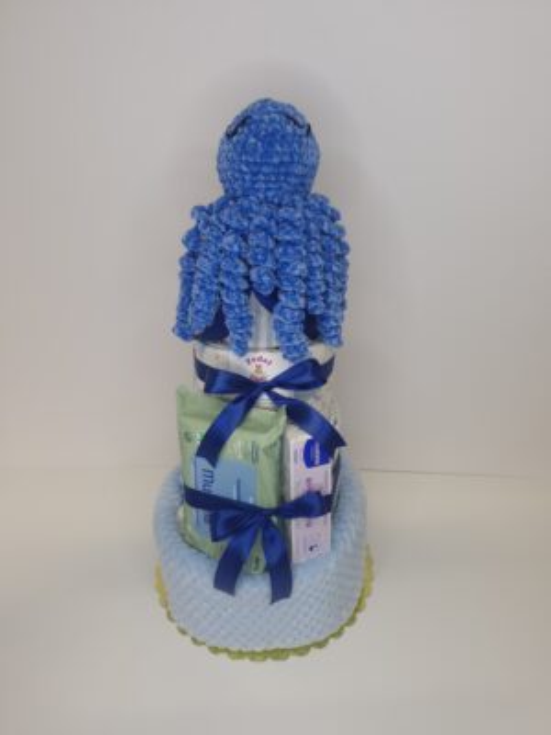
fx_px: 488
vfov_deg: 73.9
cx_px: 276
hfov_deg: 58.9
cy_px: 368
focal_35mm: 23
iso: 50
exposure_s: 1/50
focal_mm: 5.54
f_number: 1.8
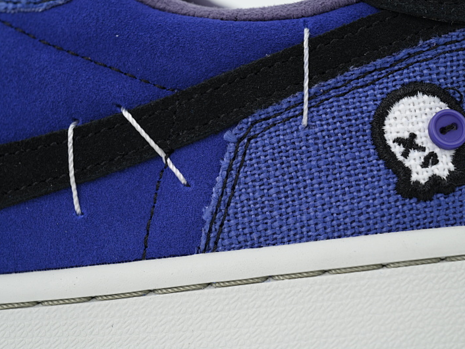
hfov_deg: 18.0
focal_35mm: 109
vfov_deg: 13.6
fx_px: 1464
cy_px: 174
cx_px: 256
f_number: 10
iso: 400
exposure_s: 1/100
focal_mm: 100
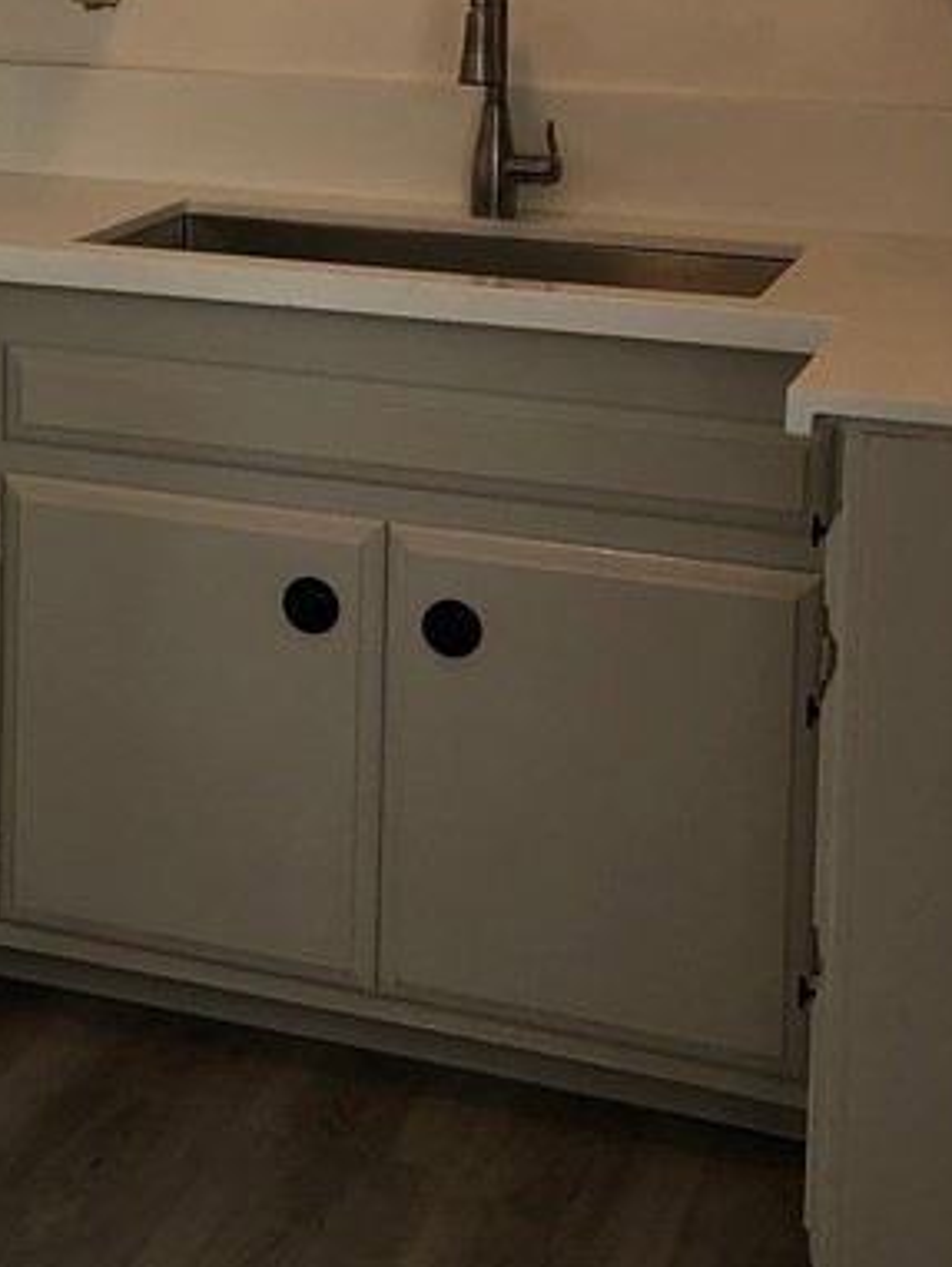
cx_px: -282
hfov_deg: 18.3
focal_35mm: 75
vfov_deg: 25.0
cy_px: 70
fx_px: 2747
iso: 50
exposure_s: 1/120
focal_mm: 4
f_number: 1.8
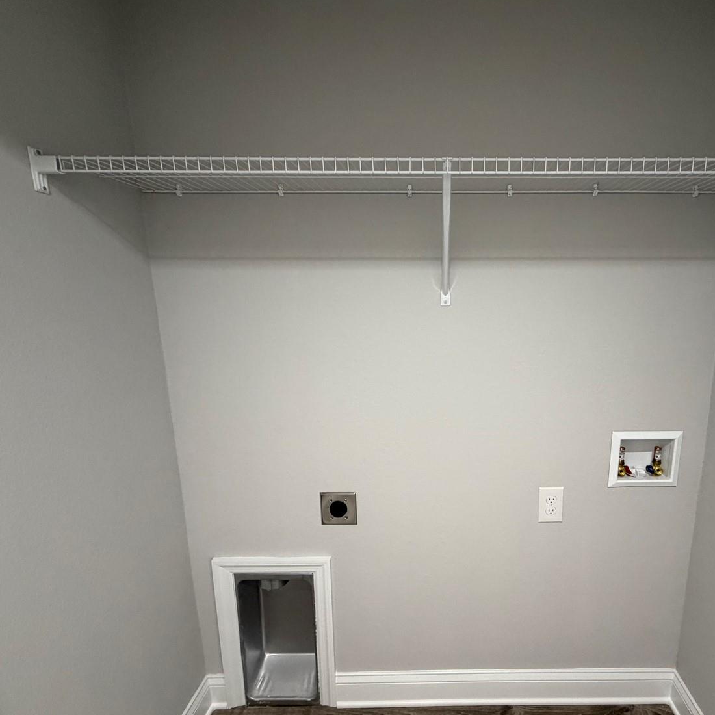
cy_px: 371
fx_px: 421
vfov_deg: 80.7
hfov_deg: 79.2
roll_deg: -0.2
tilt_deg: -12.2
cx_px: 447
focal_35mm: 18
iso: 250
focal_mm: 2.22
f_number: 2.2
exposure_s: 1/60
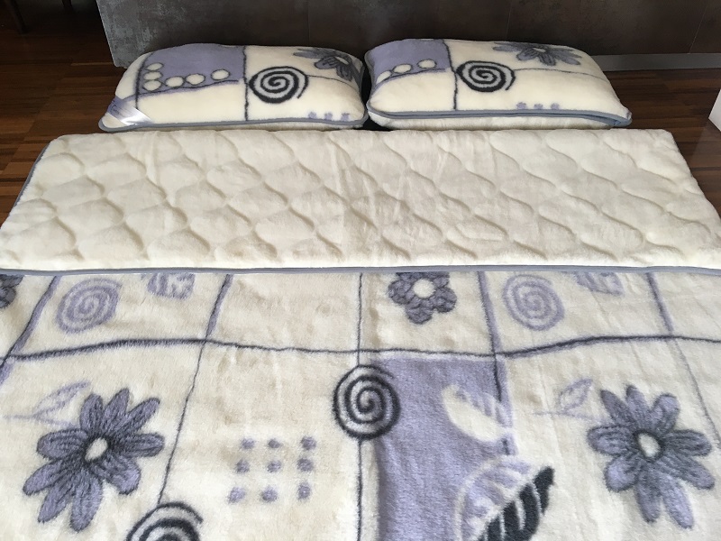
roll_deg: +1.0
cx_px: 360
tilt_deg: -43.5
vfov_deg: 48.2
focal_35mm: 29
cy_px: 270
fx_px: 604
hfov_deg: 61.7
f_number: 2.2
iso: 80
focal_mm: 4.15
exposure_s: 1/33
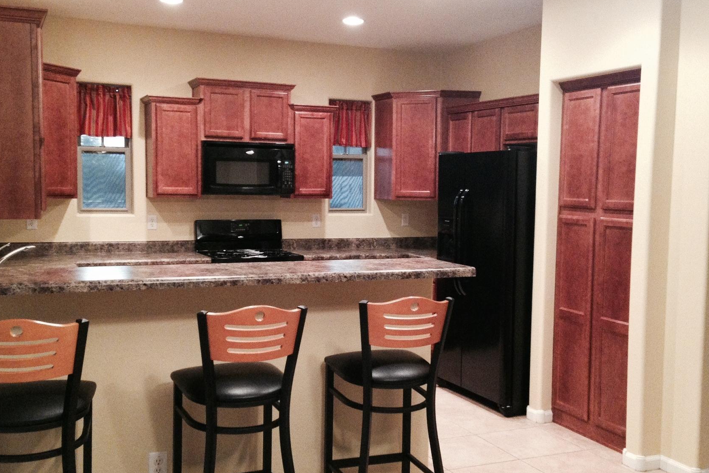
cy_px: 245
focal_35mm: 42
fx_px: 827
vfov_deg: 31.9
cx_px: 363
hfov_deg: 46.4
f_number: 2.4
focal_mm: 4.12
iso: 400
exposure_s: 1/17
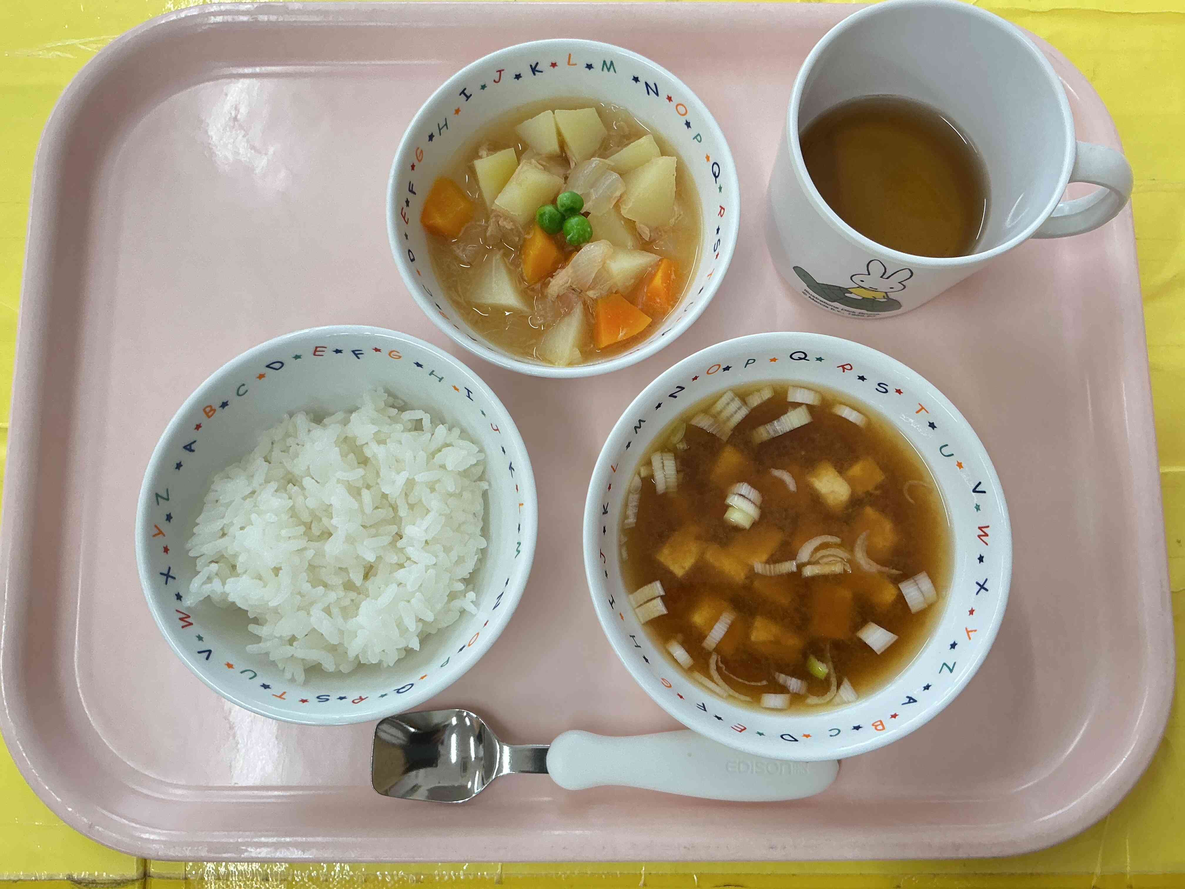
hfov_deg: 61.7
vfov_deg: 48.2
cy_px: 444
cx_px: 592
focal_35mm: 29
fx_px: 993
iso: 64
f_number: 1.8
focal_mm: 3
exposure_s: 1/60
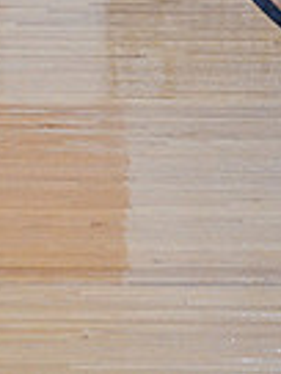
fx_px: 5791
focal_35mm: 535
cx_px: -479
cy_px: -153
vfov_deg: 3.7
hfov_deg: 2.7
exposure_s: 1/400
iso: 4000
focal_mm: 130
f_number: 4
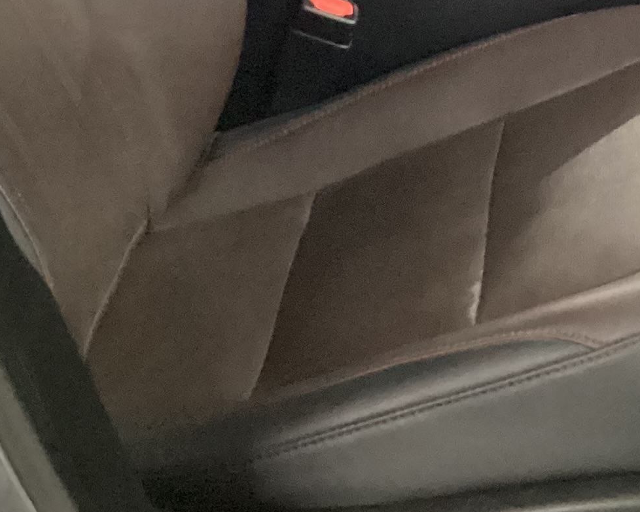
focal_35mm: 101
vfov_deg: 14.7
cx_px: 720
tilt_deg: -22.8
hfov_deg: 18.2
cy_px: -112
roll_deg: +2.4
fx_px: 1913
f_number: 2.4
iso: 800
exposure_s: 1/20
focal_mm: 3.3
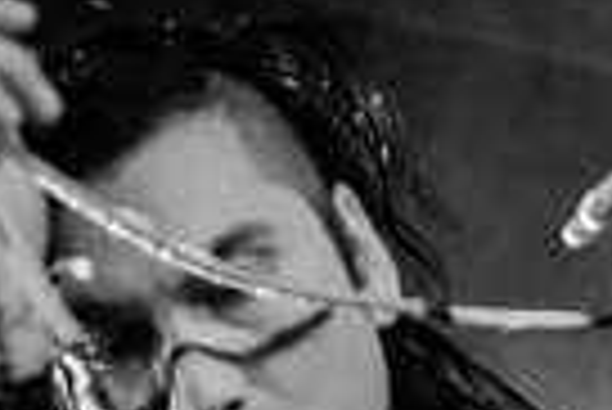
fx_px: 4340
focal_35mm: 255
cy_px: 660
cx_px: 472
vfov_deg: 5.3
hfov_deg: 8.1
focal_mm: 48
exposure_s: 1/100
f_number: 2.8
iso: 3200
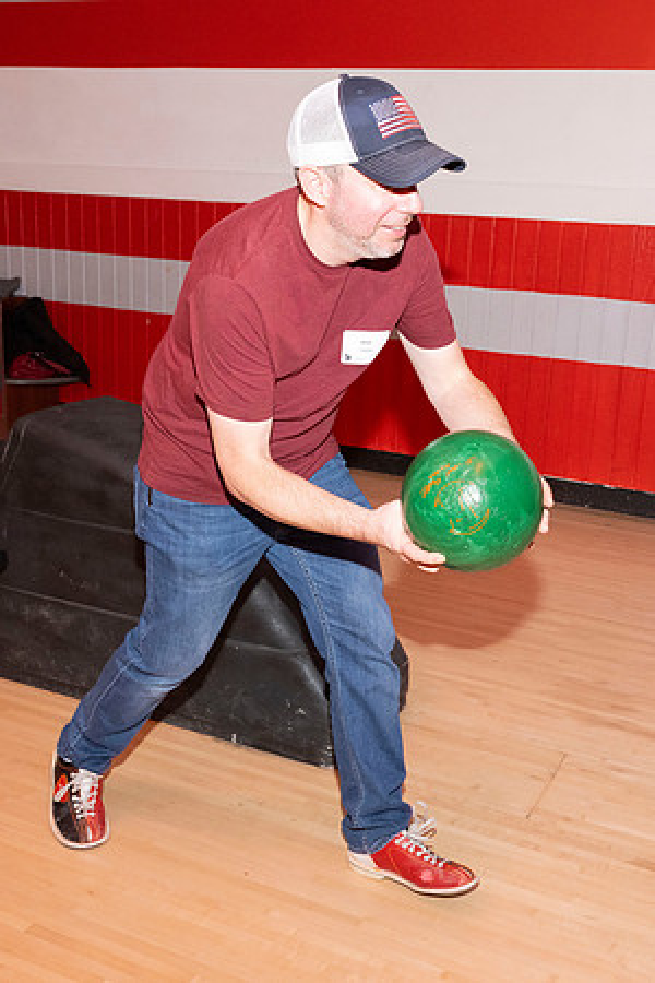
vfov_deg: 48.0
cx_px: 388
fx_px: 1104
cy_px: 495
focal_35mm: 40
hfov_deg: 33.0
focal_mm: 26
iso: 2000
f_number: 5.6
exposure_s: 1/100
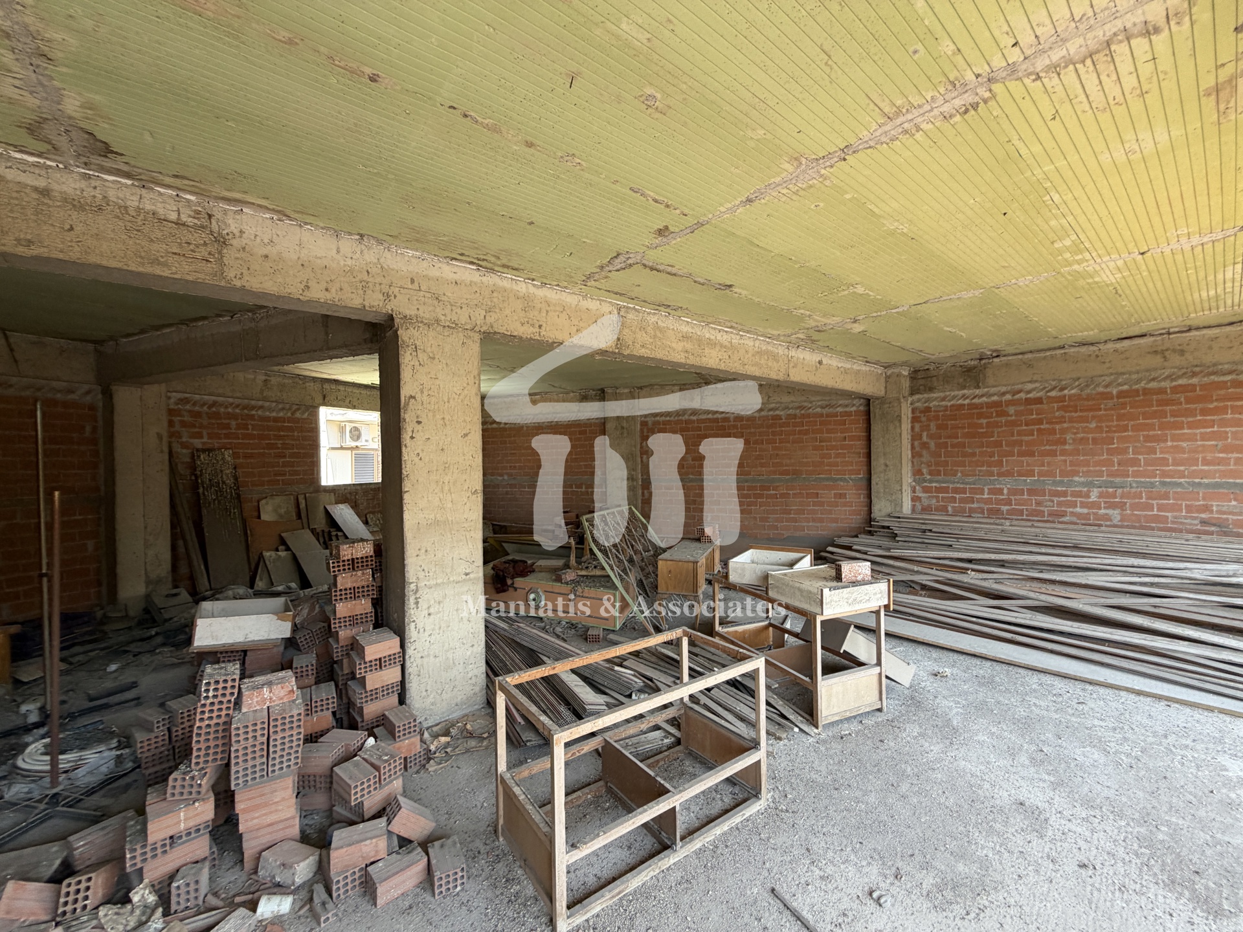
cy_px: 466
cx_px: 622
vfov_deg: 85.7
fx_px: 503
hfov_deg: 102.1
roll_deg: +0.3
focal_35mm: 14
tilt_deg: -2.3
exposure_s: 1/121
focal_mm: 2.22
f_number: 2.2
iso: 64
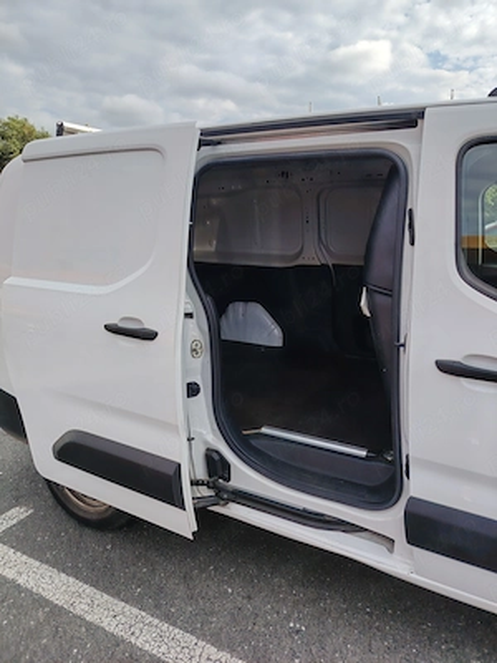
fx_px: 459
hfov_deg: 56.8
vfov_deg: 71.6
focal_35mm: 24
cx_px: 248
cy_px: 332
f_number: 1.75
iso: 100
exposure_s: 1/775
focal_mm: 5.25
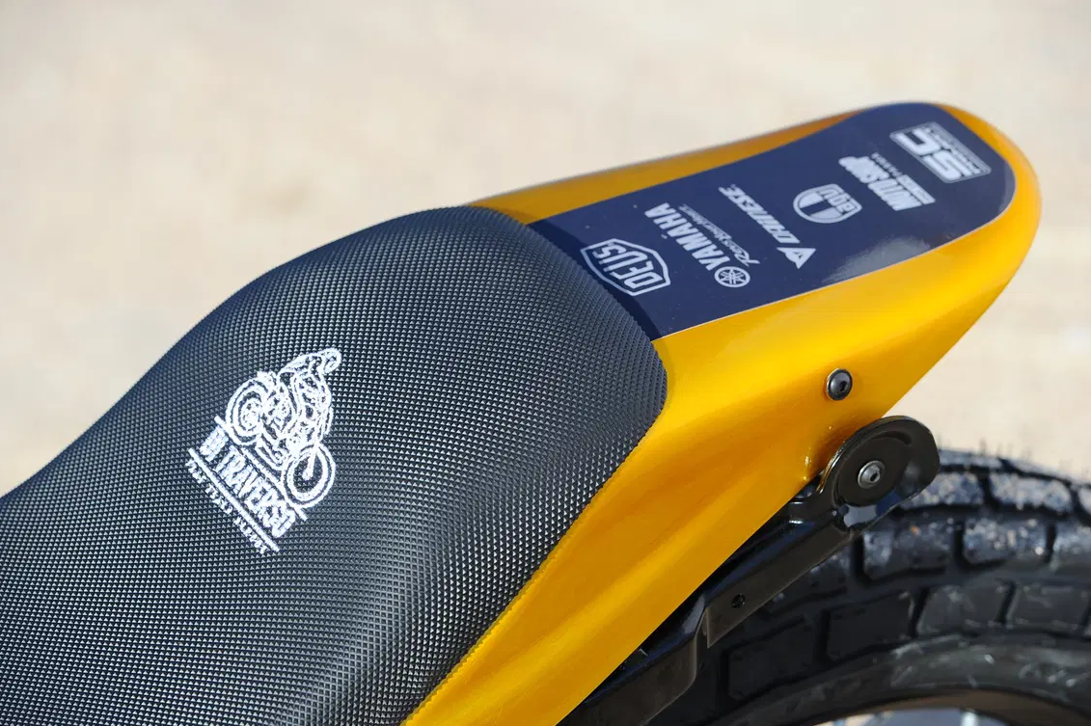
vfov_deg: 7.8
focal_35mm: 175
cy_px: 384
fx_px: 5301
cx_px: 533
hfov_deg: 11.8
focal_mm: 165
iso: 200
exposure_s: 1/400
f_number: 6.3
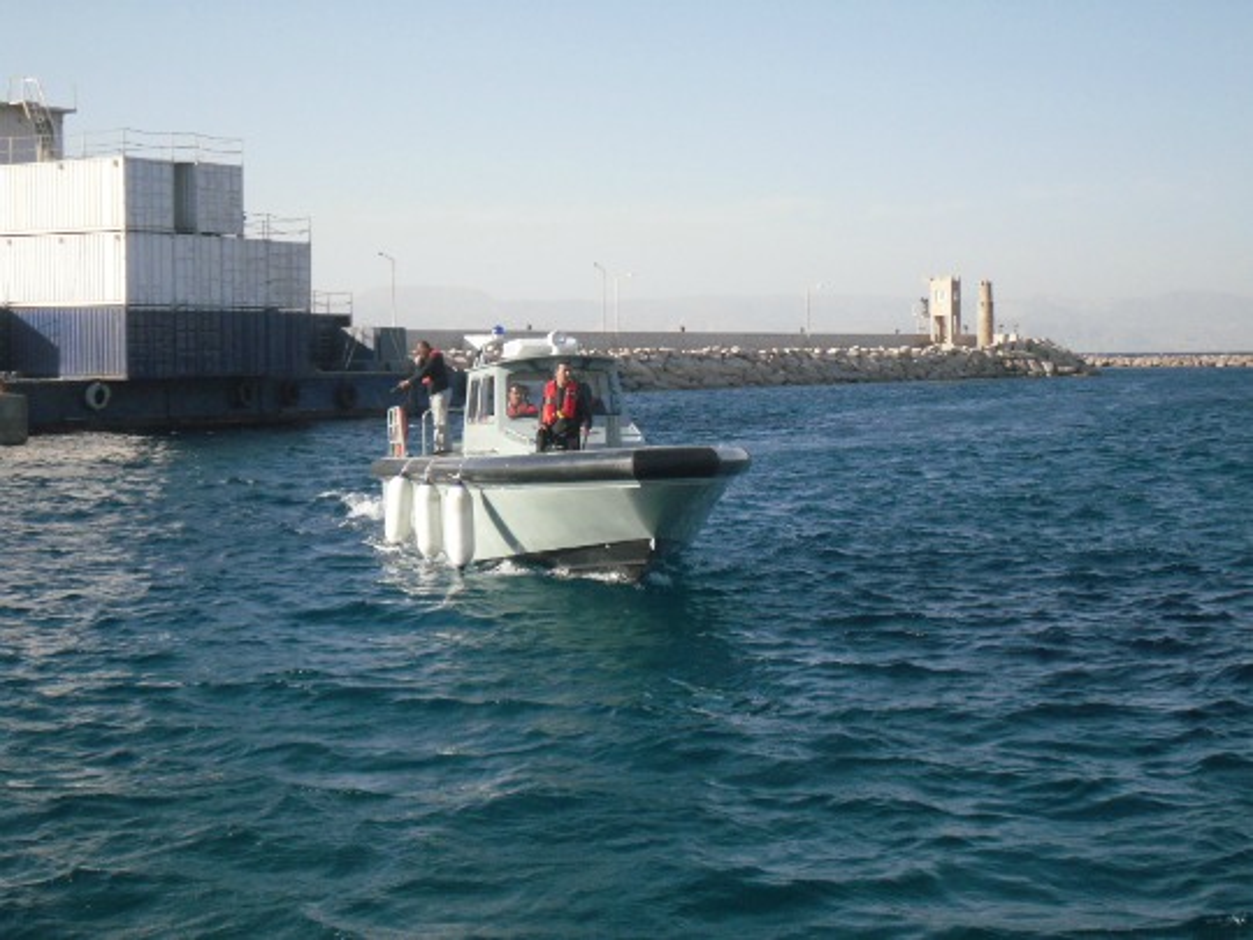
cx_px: 626
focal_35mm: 53
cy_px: 470
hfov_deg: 36.2
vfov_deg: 27.5
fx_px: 1918
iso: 400
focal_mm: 9.9
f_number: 9.8
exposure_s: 1/449
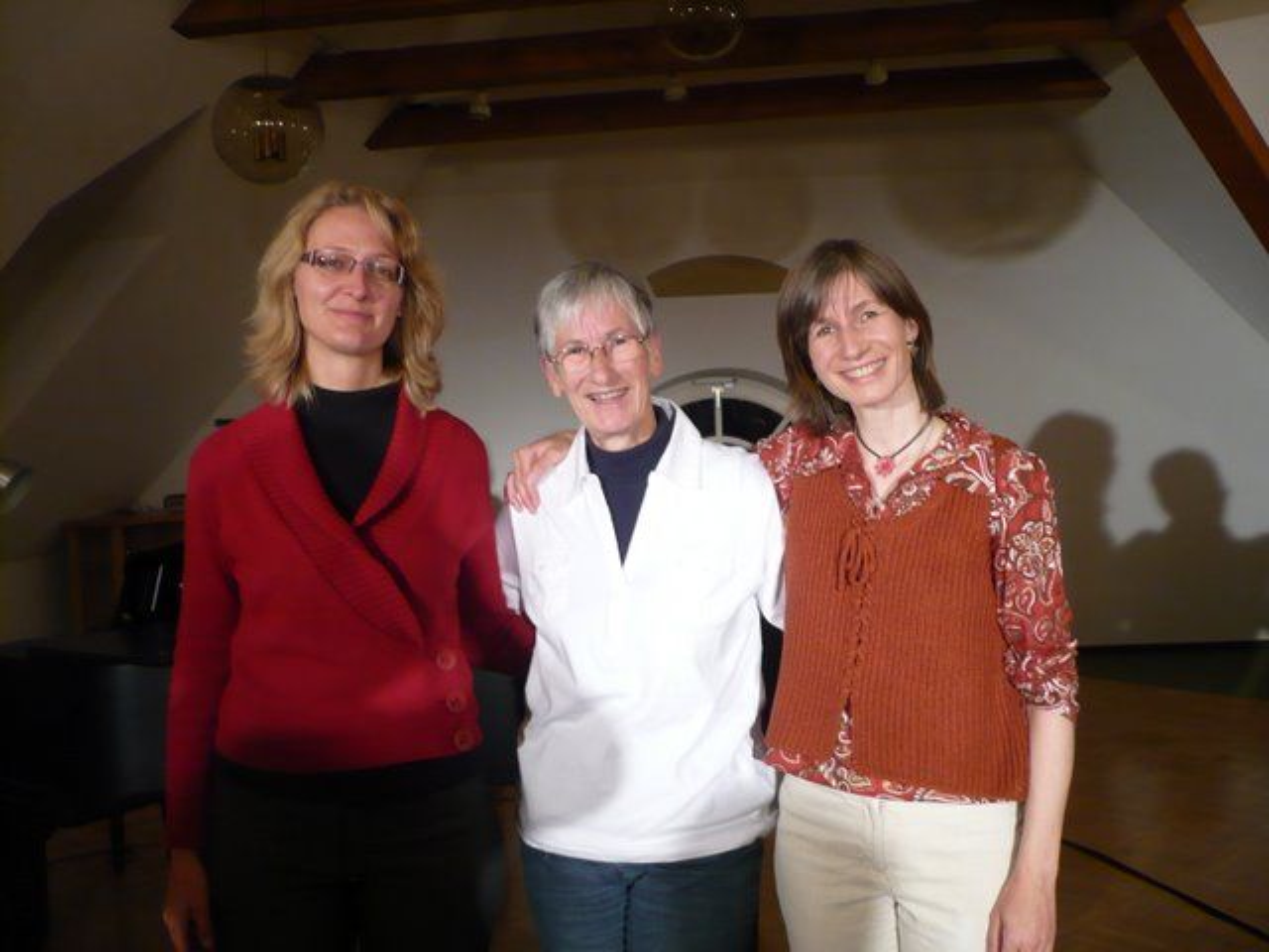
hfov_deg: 52.6
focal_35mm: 35
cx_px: 634
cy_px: 476
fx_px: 1283
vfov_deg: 40.7
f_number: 2.8
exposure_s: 1/20
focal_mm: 5.8
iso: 200
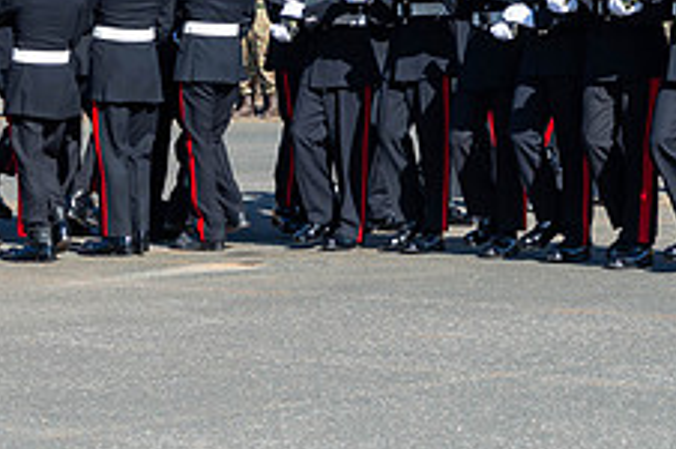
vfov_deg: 6.1
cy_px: 34
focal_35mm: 224
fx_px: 4200
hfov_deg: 9.2
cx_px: 220
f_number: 9
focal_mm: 70
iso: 250
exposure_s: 1/400
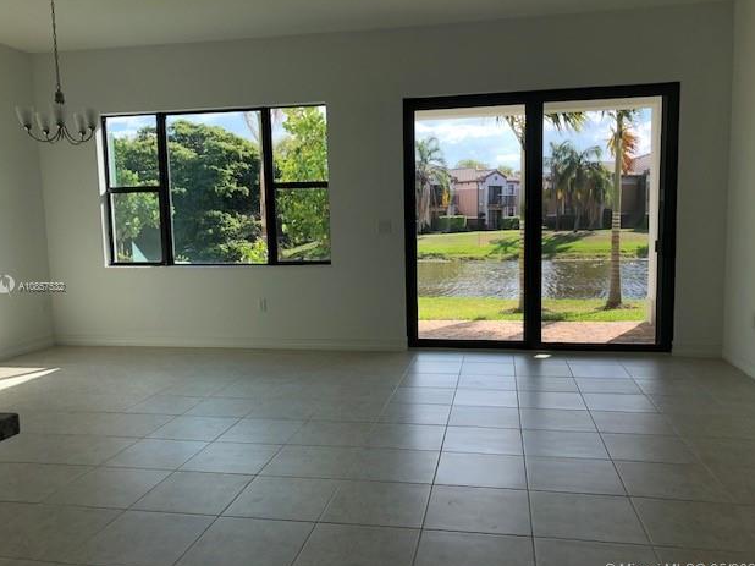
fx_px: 632
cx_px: 380
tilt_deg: -6.5
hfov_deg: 61.7
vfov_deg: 48.2
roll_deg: +1.1
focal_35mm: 29
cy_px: 287
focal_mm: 3.99
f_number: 1.8
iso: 20
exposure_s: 1/240
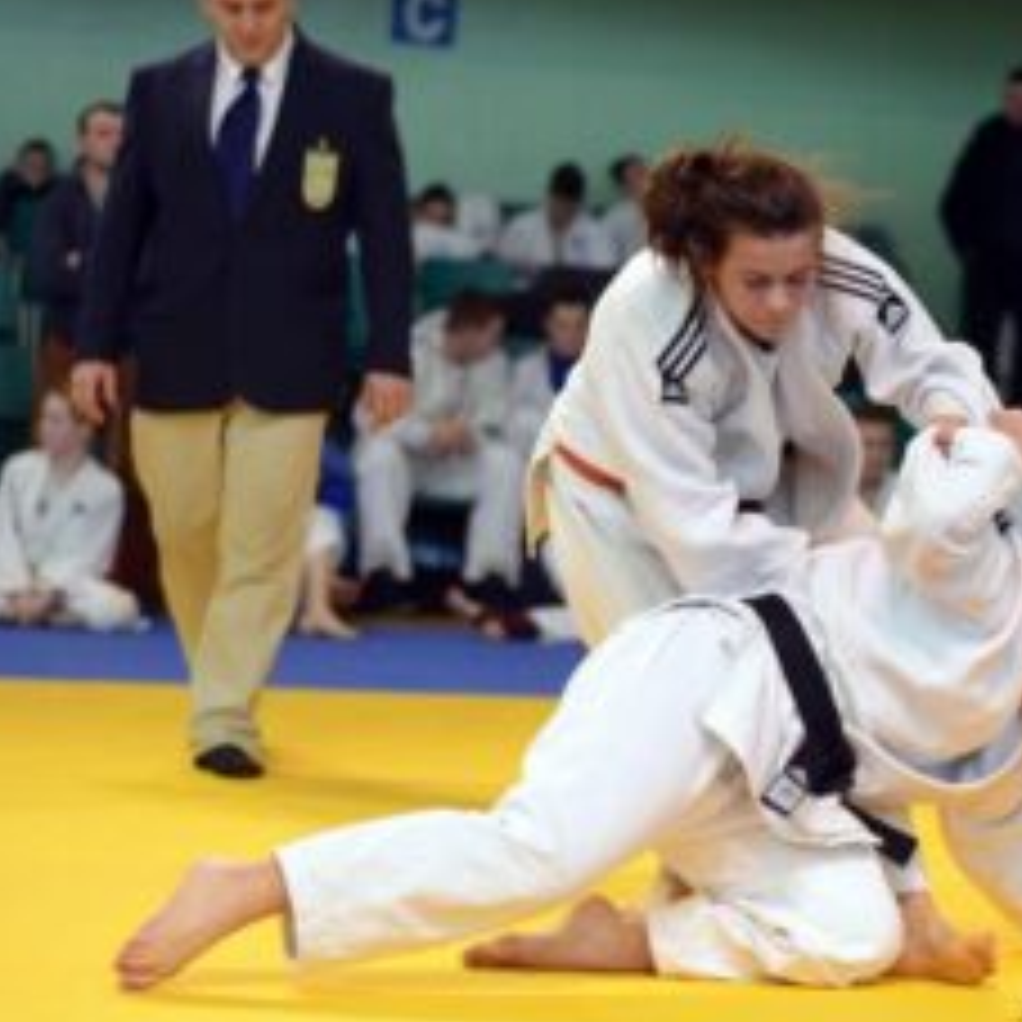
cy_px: 475
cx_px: 860
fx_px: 3741
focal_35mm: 112
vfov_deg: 15.6
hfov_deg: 15.4
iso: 1000
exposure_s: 1/640
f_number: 2.2
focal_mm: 50
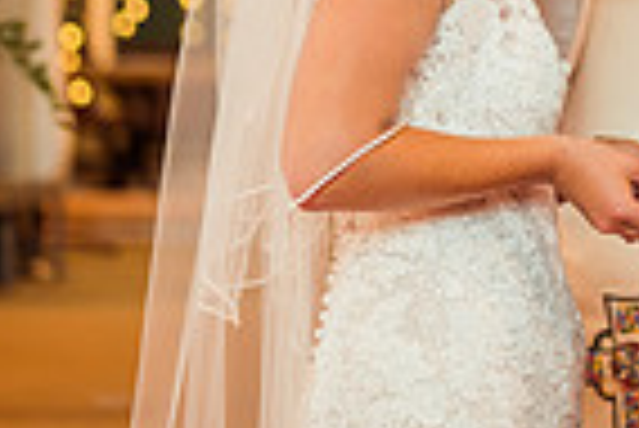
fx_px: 3625
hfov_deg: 10.0
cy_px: -117
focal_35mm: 204
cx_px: 598
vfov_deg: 6.7
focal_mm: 50
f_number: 1.8
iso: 400
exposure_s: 1/160
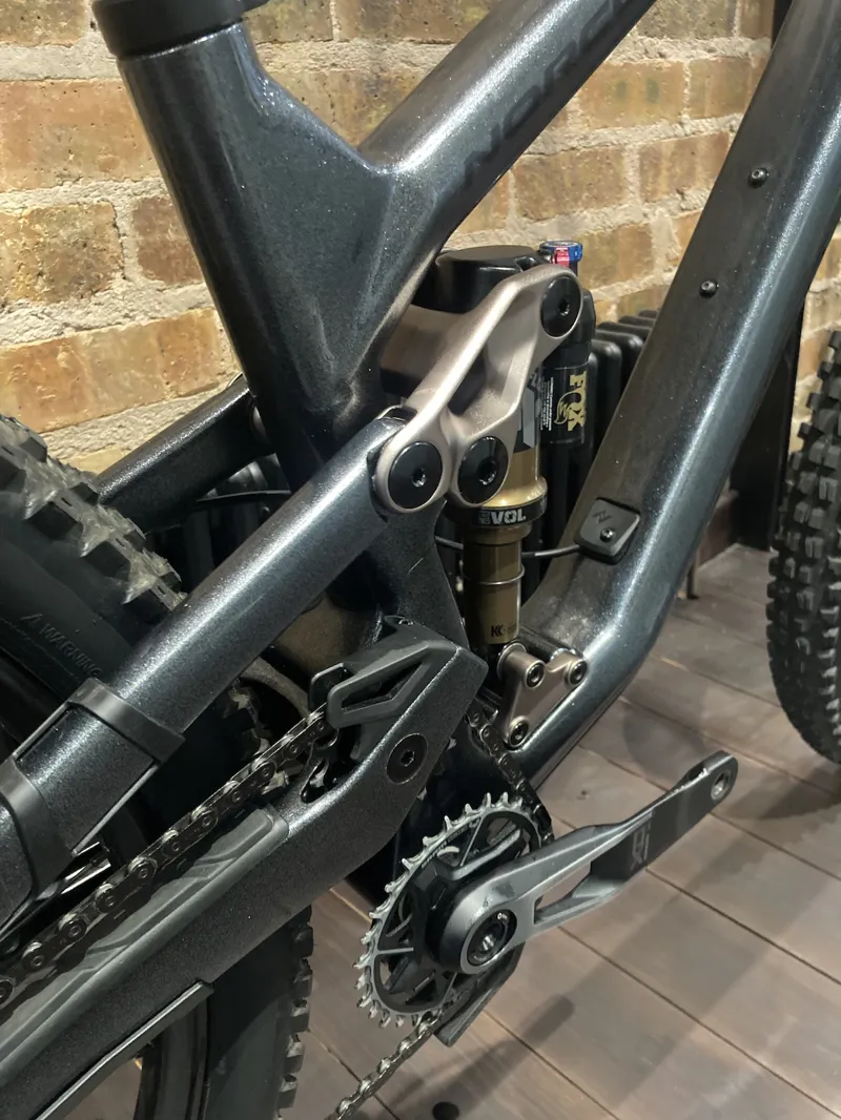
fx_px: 907
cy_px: 560
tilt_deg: -24.8
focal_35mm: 28
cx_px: 420
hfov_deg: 49.8
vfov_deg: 63.4
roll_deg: +4.3
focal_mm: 3.99
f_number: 1.8
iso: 640
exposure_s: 1/20
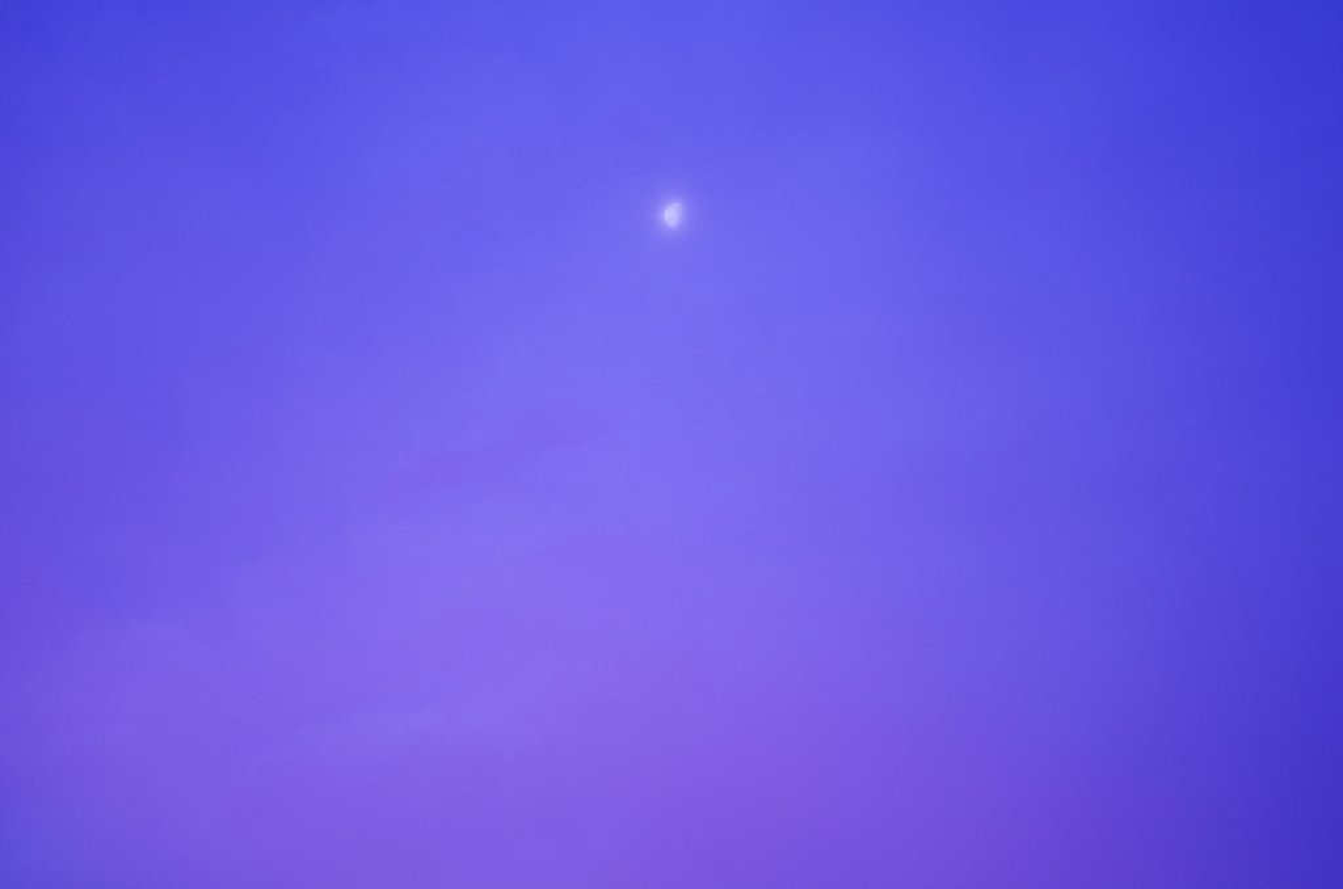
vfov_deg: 21.1
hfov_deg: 31.5
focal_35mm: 64
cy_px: 444
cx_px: 672
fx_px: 2382
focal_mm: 43
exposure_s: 1/50
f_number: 1.9
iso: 200
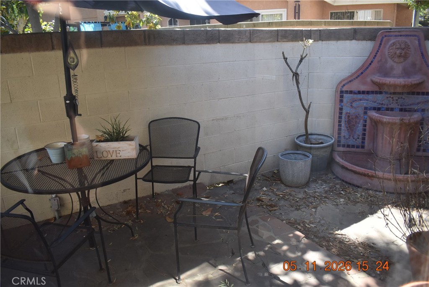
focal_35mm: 27
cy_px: 144
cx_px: 214
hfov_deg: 67.4
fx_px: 322
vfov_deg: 48.0
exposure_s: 1/250
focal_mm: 18
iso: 640
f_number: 3.5
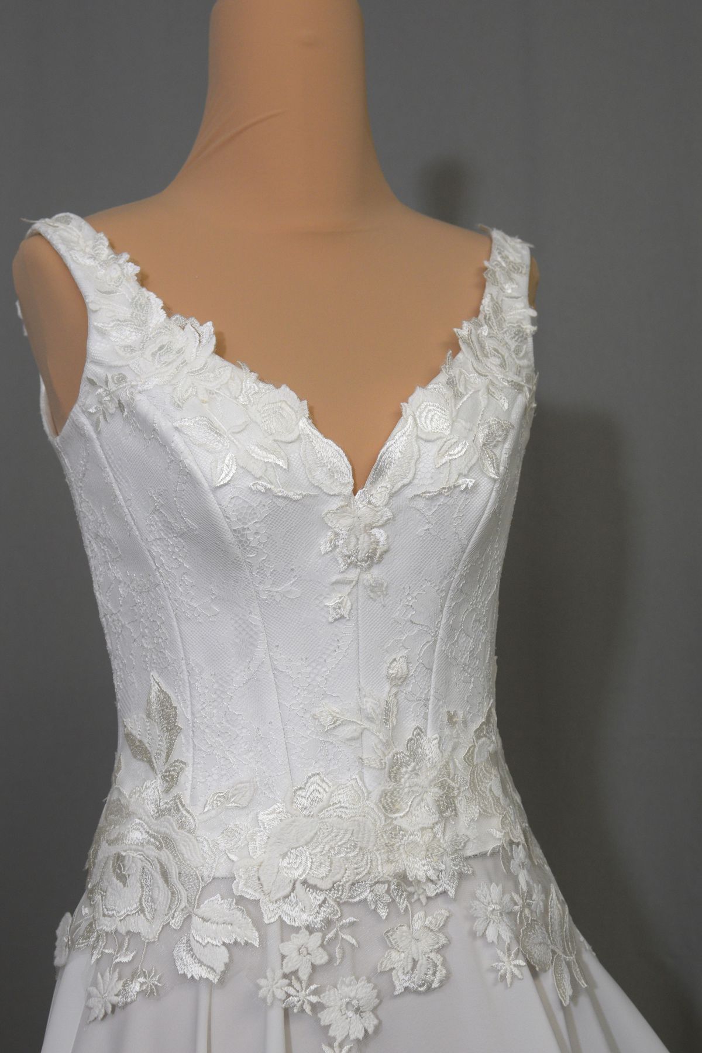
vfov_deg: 37.9
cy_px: 526
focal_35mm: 52
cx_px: 351
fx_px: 1536
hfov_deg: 25.8
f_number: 5
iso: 400
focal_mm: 35
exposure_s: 1/100
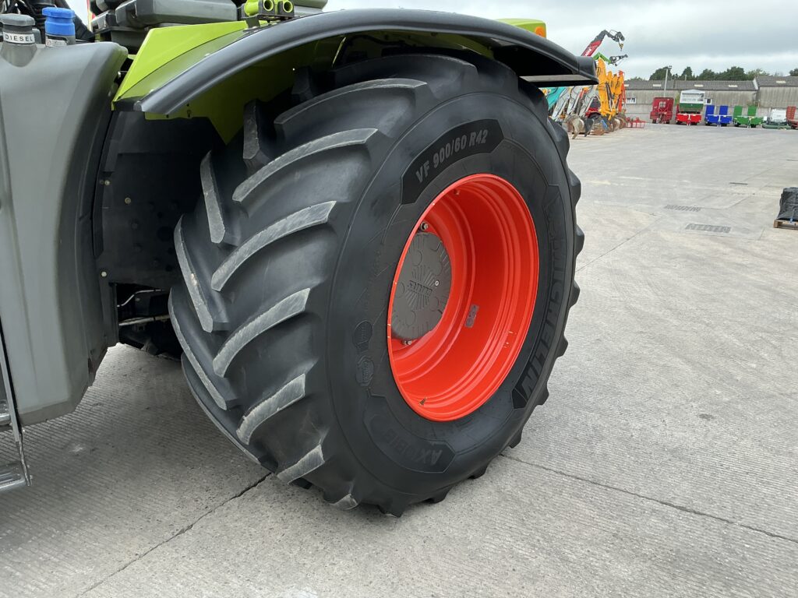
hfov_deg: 63.4
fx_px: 645
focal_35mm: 28
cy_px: 299
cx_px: 399
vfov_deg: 49.7
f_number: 1.8
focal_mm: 3
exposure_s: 1/225
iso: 20
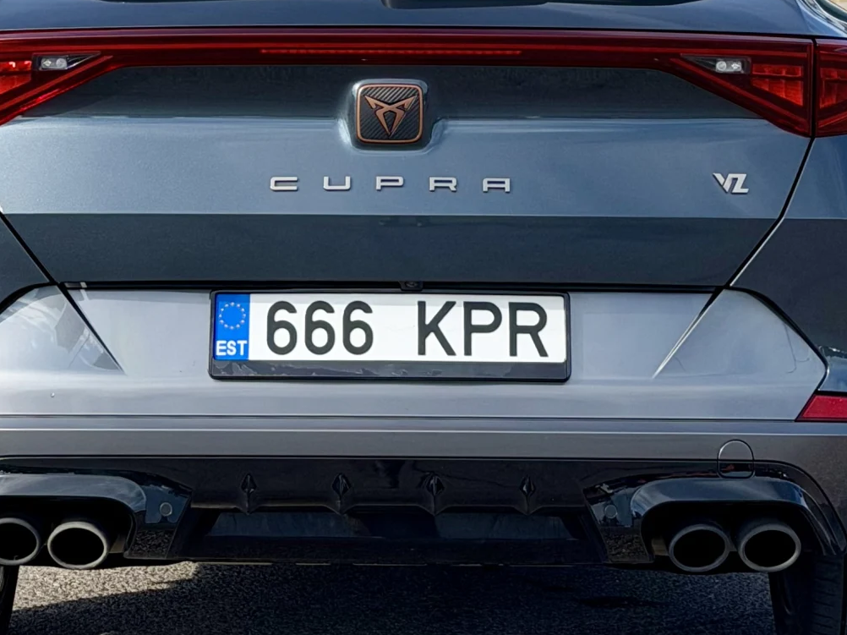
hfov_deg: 21.3
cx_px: 371
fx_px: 2251
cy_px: 206
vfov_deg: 16.0
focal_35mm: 92
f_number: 1.78
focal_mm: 6.76
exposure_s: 1/2976
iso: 64
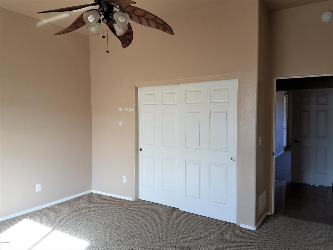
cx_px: 166
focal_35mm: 26
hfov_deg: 67.3
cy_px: 125
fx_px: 250
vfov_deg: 53.1
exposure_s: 1/50
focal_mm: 4.2
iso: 40
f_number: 1.7
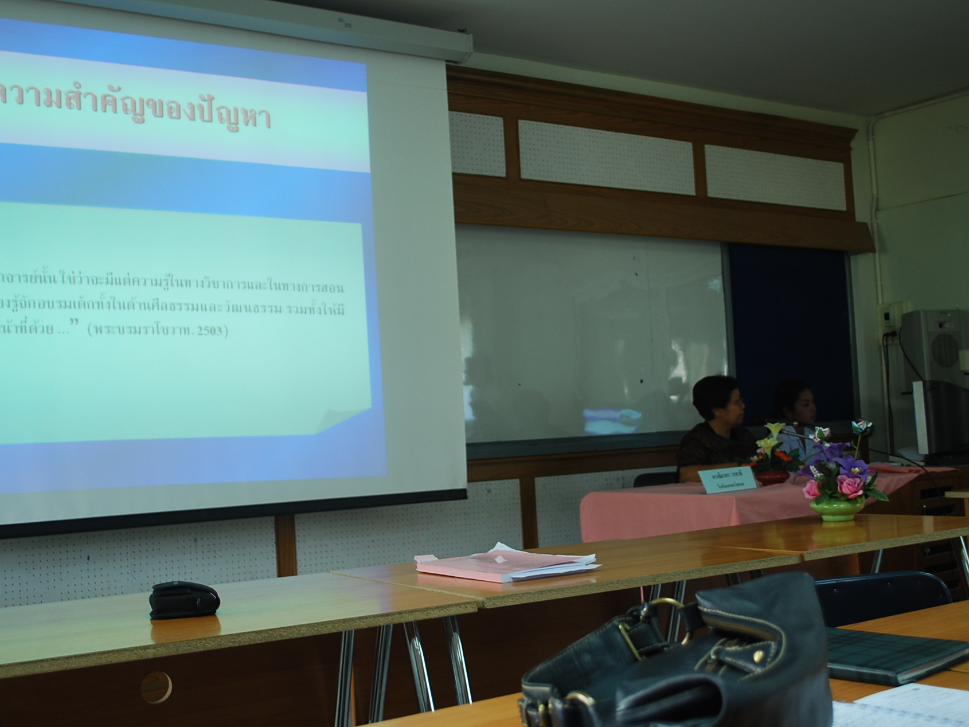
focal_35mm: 43
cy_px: 362
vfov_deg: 33.6
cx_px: 465
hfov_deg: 43.8
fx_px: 1204
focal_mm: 26
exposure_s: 1/10
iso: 200
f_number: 4.2
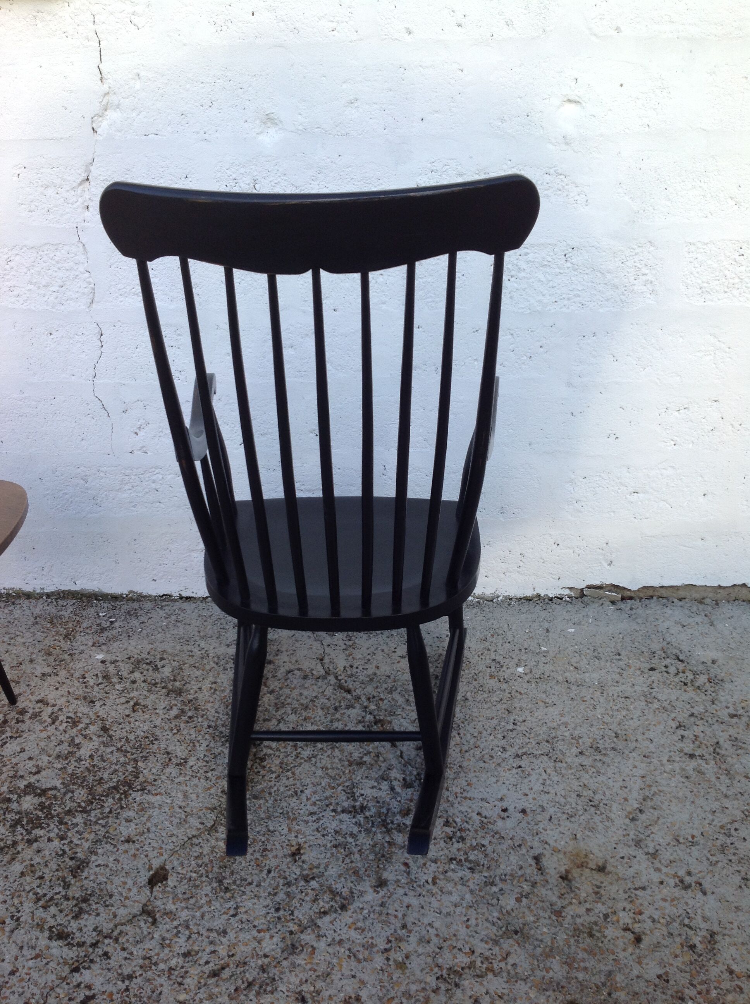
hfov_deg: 40.6
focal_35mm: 35
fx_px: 1014
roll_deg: -0.2
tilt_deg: -25.5
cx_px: 375
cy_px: 502
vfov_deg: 52.7
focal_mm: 4.28
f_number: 2.4
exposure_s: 1/465
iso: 50
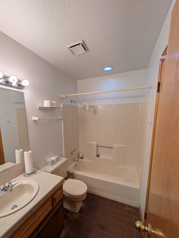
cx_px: 75
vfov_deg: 101.4
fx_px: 96
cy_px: 134
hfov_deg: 85.1
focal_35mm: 14
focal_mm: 2.02
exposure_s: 1/364
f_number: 1.7
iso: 34
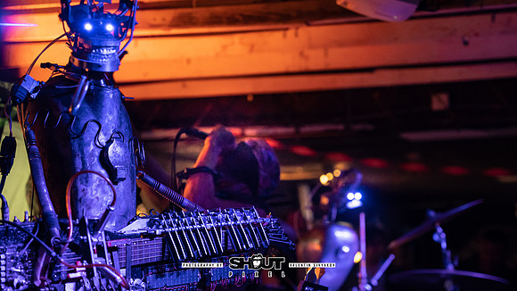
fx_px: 1246
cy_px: 167
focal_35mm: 91
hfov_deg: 23.4
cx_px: 312
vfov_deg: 13.3
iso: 3200
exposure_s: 1/200
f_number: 2.8
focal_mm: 70
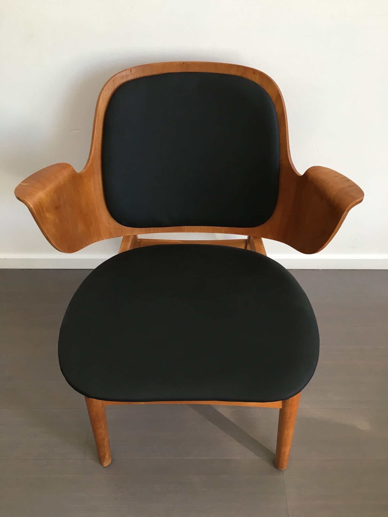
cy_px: 258
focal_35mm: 29
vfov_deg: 61.7
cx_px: 194
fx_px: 433
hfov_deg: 48.2
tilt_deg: -50.4
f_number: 2.2
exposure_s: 1/33
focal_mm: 4.15
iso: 64
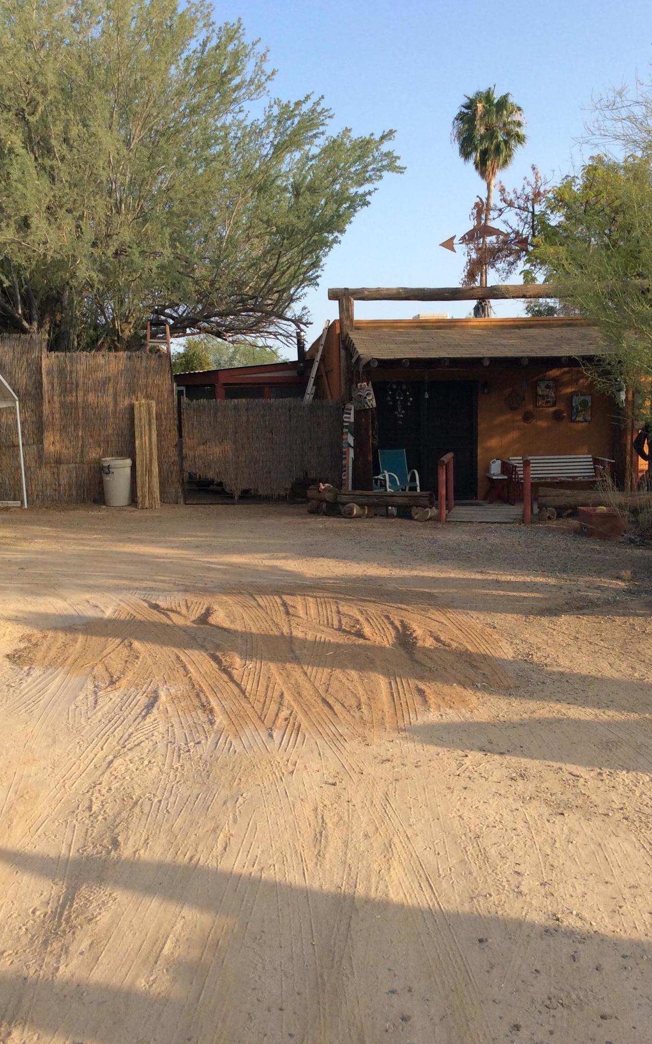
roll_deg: +0.5
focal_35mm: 34
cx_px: 330
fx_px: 967
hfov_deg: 37.3
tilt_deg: -7.1
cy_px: 521
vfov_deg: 56.7
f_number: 2.4
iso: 32
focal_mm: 3.3
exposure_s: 1/643
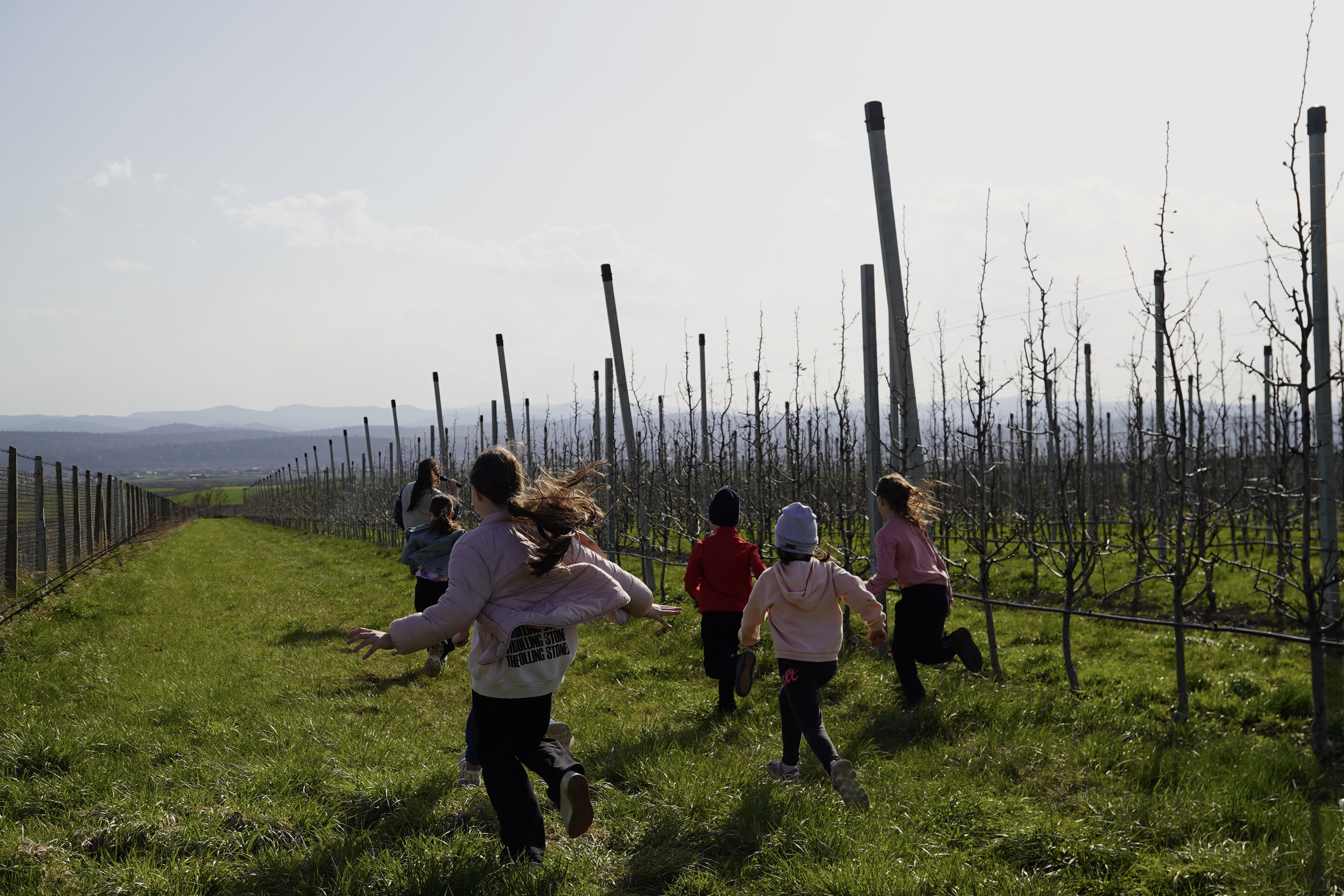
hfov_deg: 45.4
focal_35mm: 43
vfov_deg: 31.2
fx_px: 1605
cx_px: 672
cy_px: 448
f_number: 5
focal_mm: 29
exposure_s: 1/1000
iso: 100
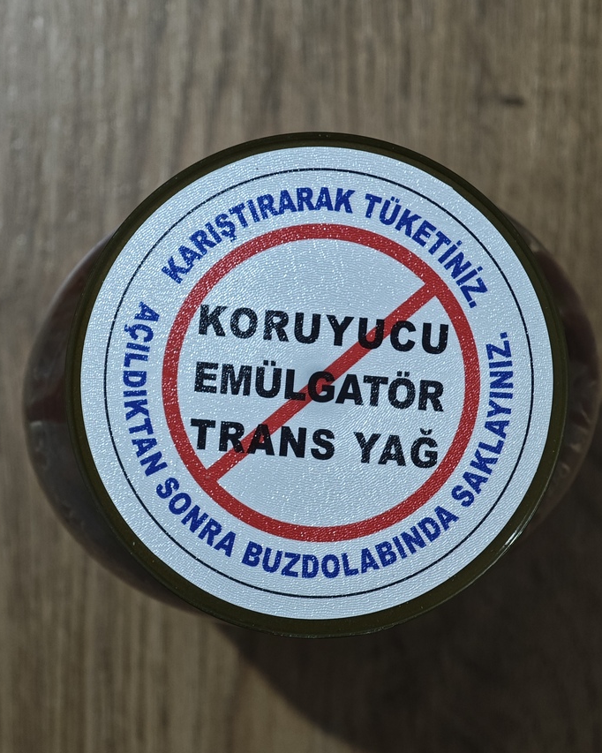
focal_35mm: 79
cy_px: 403
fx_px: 1760
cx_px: 300
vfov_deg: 24.1
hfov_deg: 19.4
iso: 1000
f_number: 2
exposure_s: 1/50
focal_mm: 9
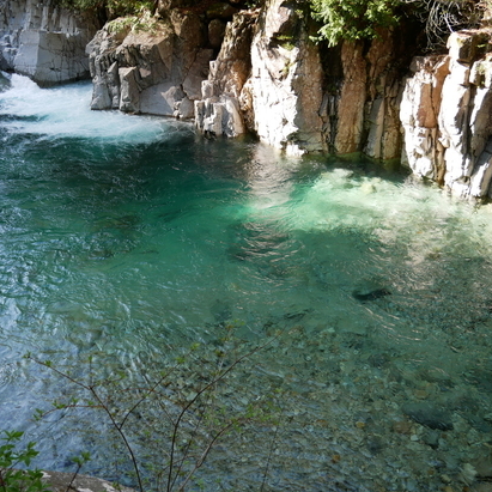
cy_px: 227
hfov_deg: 52.2
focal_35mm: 31
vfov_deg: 52.5
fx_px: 498
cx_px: 199
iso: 200
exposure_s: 1/125
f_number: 4
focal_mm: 12
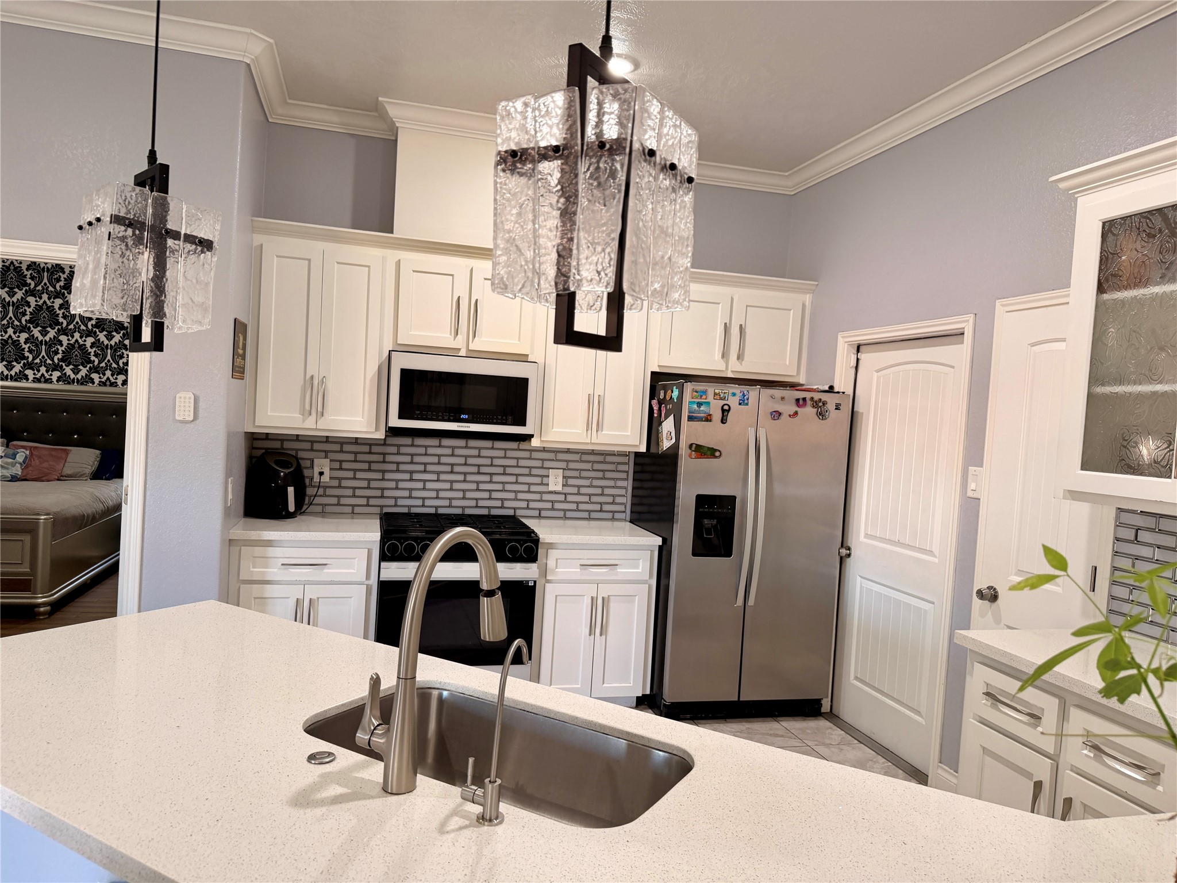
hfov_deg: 71.6
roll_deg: -3.4
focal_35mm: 24
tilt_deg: -1.4
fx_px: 816
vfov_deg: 56.8
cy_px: 442
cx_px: 588
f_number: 1.78
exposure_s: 1/60
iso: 125
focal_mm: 6.76
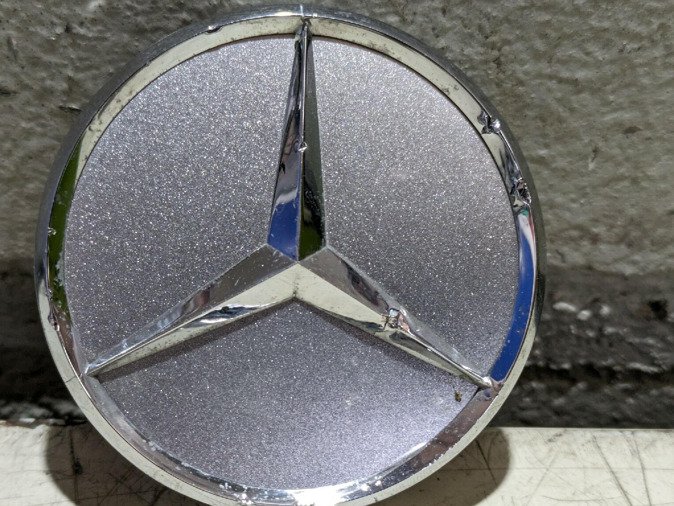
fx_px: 1246
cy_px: 250
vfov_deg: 22.9
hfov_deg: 30.3
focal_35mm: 64
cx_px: 314
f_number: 1.89
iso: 181
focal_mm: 5.43
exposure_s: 1/100
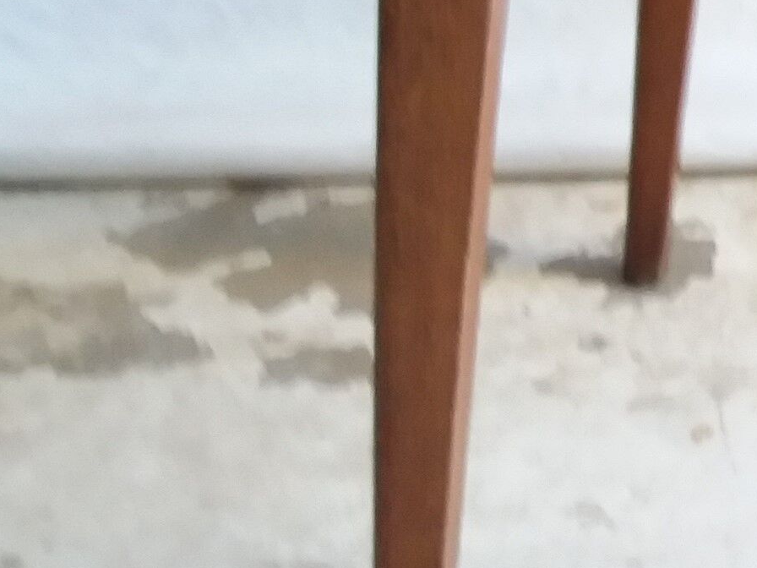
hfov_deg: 13.9
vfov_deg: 10.9
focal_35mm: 129
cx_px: 1264
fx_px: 2821
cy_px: -360
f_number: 1.9
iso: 125
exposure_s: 1/33
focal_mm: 3.7
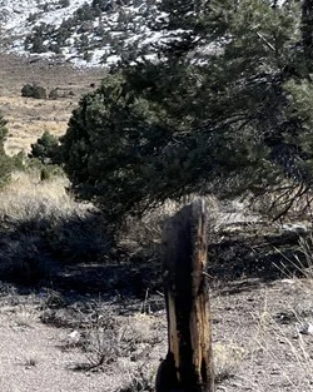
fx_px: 962
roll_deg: -3.3
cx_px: -214
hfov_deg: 16.2
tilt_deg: -0.6
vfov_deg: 23.0
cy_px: 159
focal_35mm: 83
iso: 32
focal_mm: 4.2
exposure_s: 1/2353
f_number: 1.6
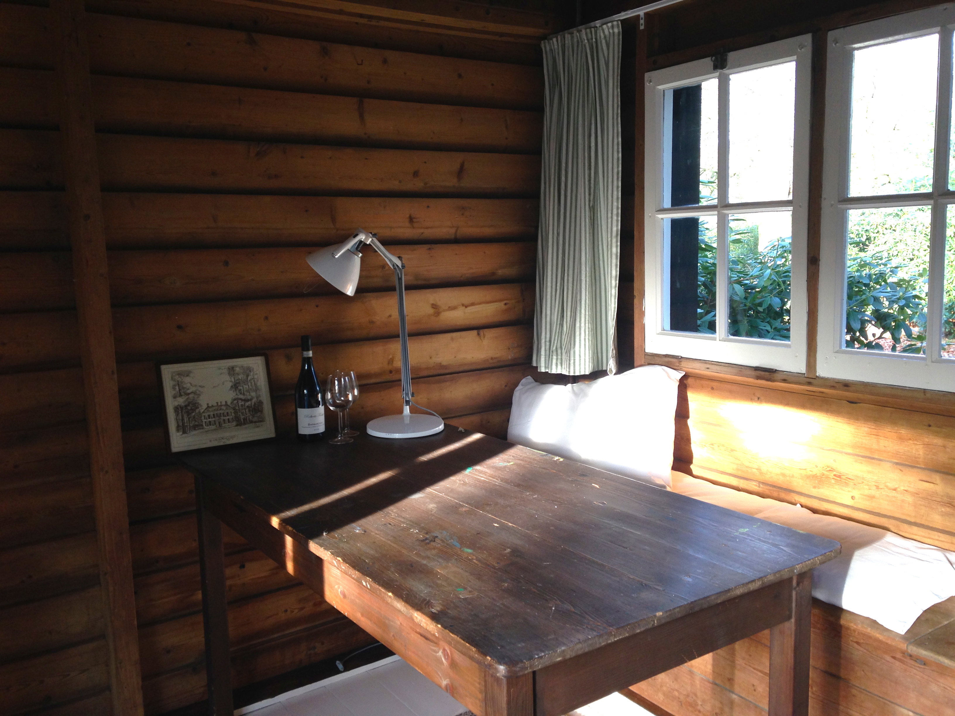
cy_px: 358
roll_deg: +1.7
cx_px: 478
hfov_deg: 55.4
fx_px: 910
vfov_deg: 42.9
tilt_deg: -8.4
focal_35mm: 33
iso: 64
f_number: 2.4
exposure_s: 1/40
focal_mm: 4.12
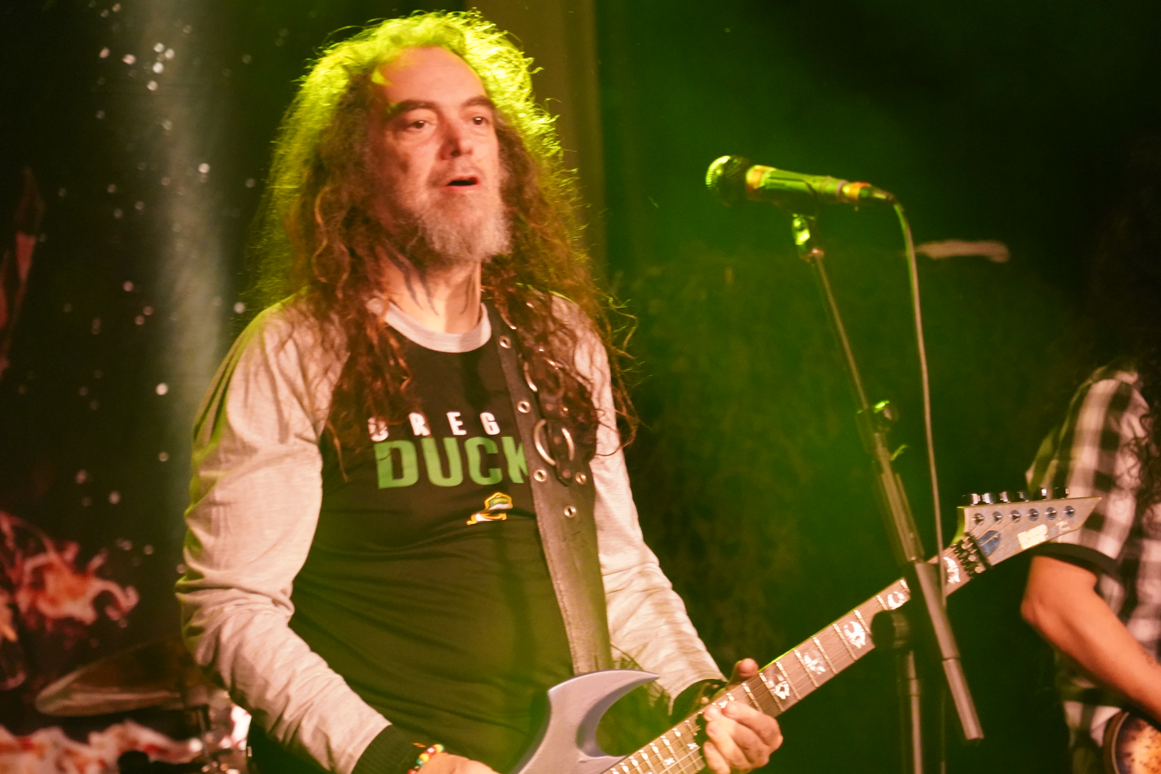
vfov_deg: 13.0
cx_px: 580
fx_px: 3386
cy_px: 387
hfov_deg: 19.5
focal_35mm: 105
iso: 12800
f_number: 4
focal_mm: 105
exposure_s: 1/125
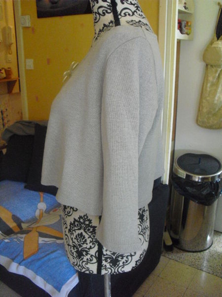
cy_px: 148
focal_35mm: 36
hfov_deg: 39.7
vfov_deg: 51.4
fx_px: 308
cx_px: 111
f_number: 3.1
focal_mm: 6.3
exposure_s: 1/30
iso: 800
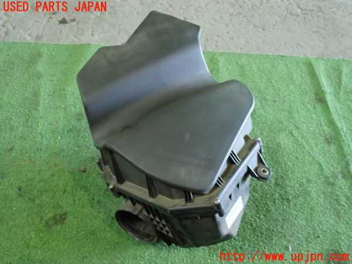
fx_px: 305
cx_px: 176
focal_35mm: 30
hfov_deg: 60.0
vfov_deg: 46.8
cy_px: 132
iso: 500
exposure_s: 1/30
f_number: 2.3
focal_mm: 5.4
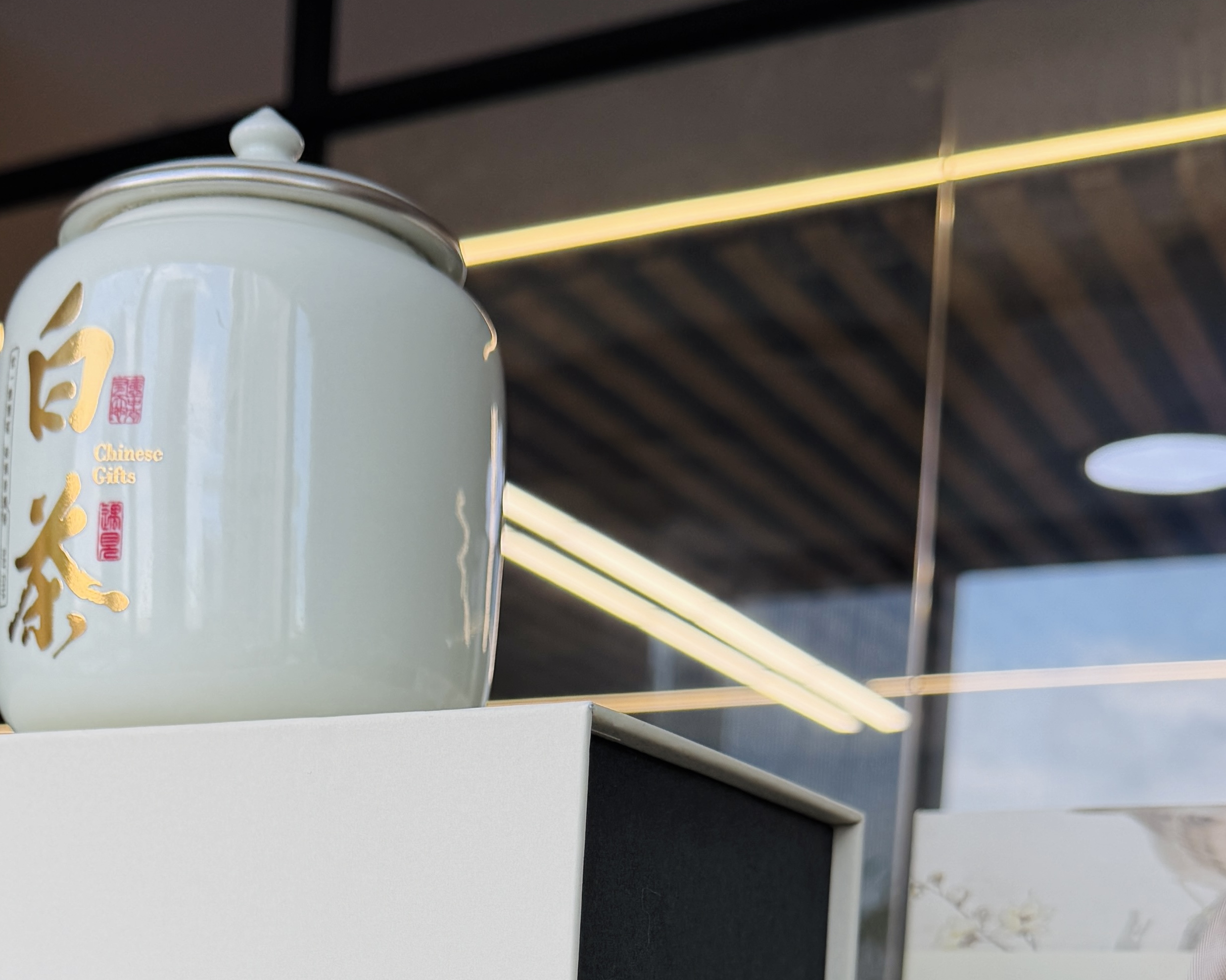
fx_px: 1959
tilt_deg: -2.7
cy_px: 1168
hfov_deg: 34.4
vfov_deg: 25.3
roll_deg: -3.2
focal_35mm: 54
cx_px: 396
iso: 64
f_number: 1.78
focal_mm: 6.76
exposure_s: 1/180
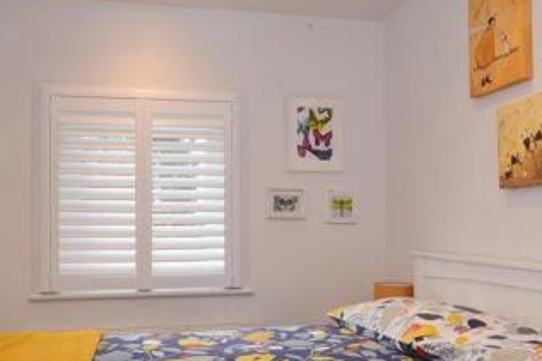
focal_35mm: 31
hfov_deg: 60.2
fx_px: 466
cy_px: 223
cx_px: 251
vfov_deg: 42.0
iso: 400
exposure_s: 1/50
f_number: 11
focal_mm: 10
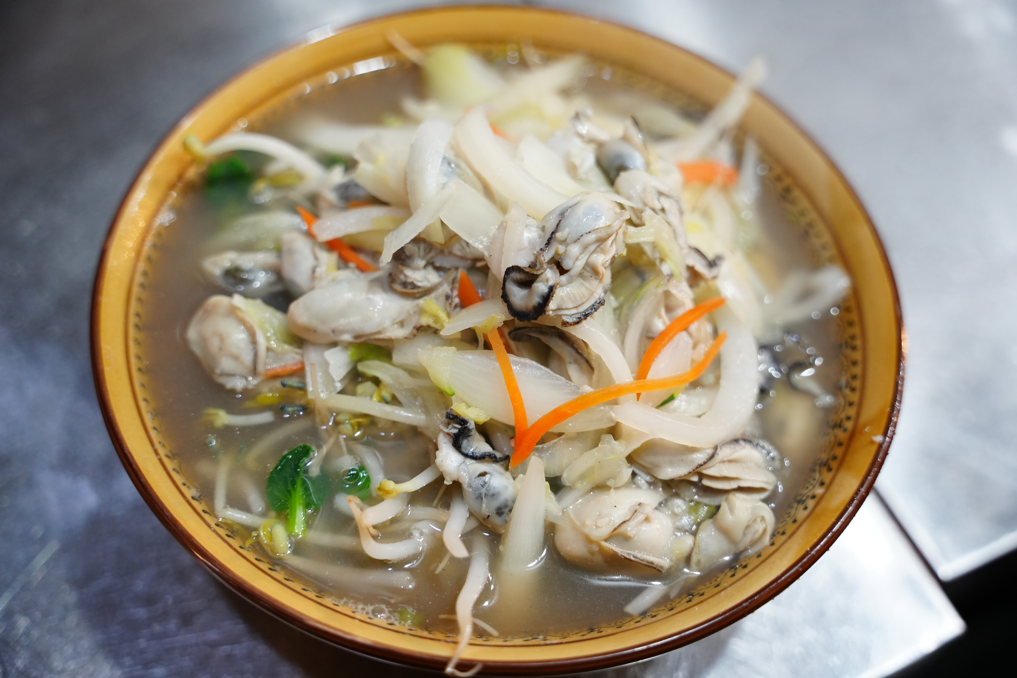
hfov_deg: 45.9
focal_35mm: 42
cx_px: 508
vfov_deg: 31.5
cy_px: 339
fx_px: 1201
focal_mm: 42.5
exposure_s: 1/125
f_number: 2.8
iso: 2000
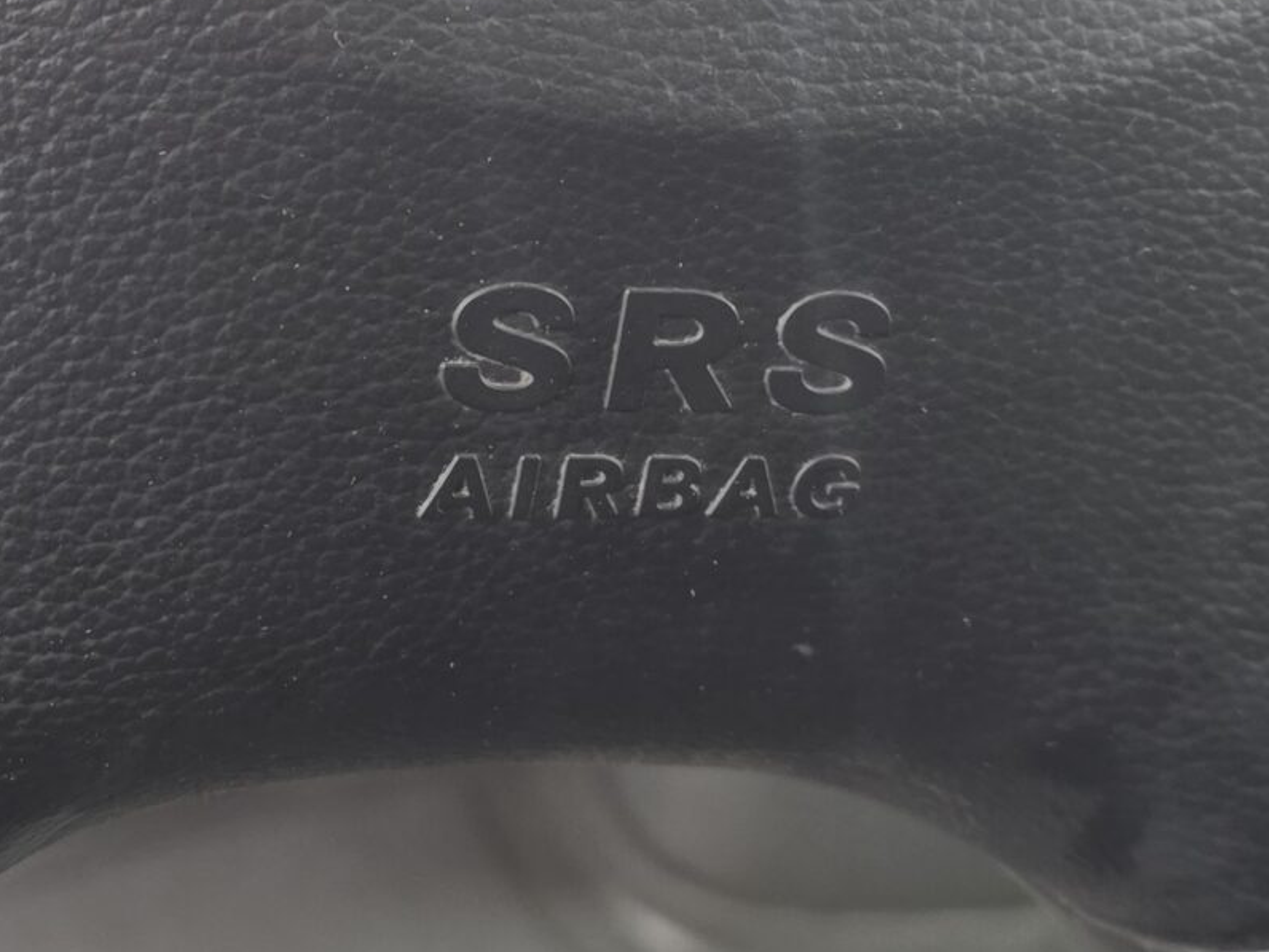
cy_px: 129
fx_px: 2713
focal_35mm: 74
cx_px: 402
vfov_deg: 19.6
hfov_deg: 26.2
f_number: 1.7
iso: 320
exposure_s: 1/100
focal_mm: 6.25
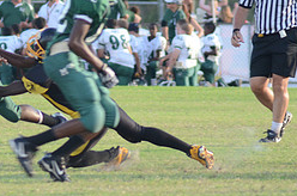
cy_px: 152
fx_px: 7785
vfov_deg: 1.4
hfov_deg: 2.2
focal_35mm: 946
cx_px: -42
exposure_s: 1/400
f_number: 5.6
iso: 640
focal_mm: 270
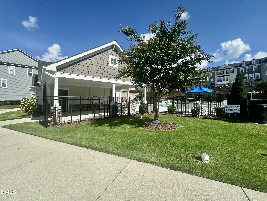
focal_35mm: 14
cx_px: 134
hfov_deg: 102.1
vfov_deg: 85.7
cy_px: 100
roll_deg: +0.0
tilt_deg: +0.2
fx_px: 108
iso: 50
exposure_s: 1/1595
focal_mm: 2.22
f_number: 2.2
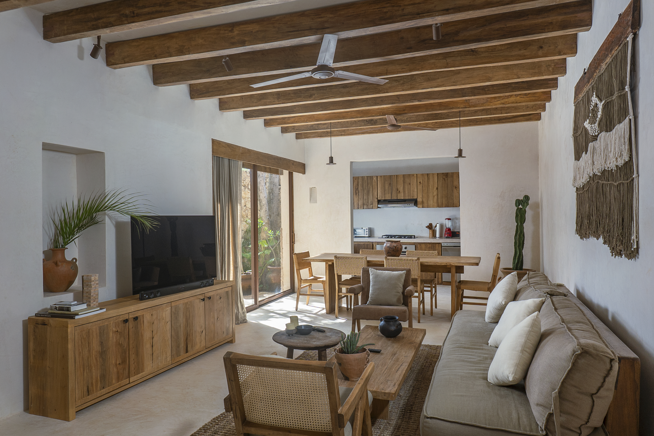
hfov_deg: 73.8
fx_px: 436
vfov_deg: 53.1
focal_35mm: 24
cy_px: 218
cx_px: 327
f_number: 10
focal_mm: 16
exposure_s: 1/20
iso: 200
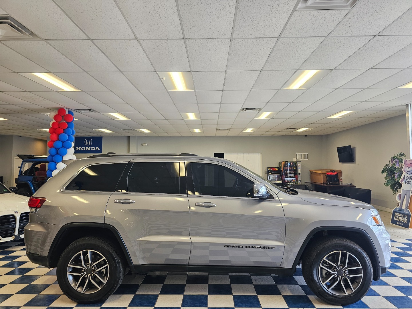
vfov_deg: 58.9
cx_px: 206
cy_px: 154
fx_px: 274
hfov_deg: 73.9
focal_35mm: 23
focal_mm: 6.3
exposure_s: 1/120
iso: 100
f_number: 1.7
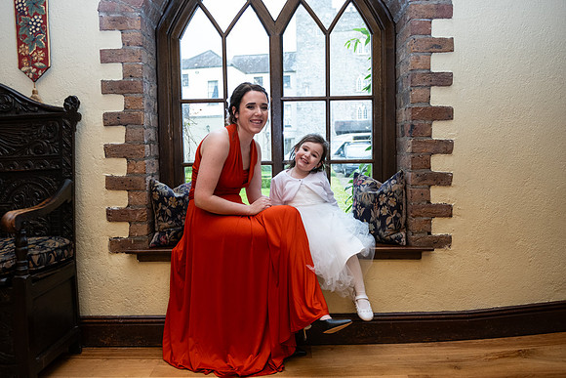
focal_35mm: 29
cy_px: 189
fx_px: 457
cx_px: 283
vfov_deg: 44.9
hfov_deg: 63.5
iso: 640
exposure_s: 1/160
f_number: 3.5
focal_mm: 27
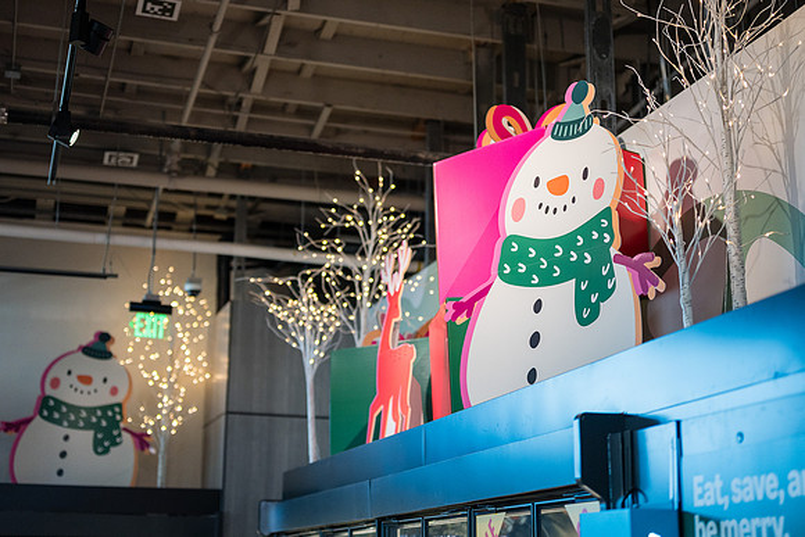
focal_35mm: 56
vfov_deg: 24.2
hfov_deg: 35.7
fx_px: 1250
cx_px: 402
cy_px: 237
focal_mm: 50
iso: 800
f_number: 1.4
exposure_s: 1/1250
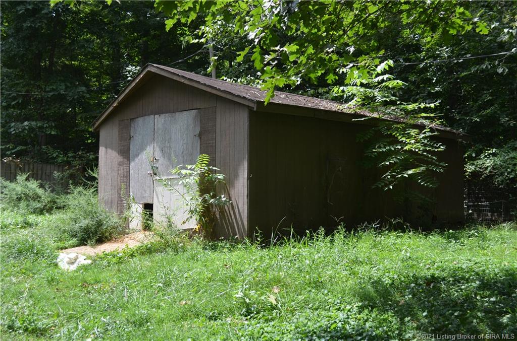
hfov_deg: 46.5
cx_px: 258
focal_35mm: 42
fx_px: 602
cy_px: 170
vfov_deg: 31.7
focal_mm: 28
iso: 250
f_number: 5.6
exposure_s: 1/125
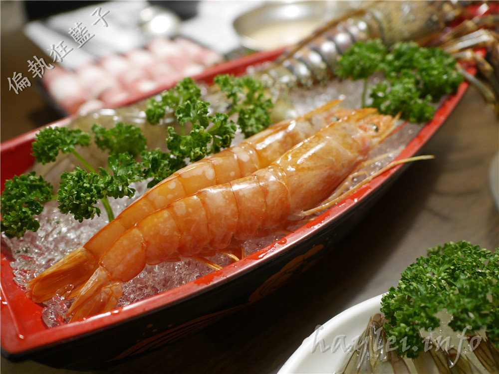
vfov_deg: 46.8
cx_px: 250
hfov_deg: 60.0
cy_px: 187
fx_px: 432
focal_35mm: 30
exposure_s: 1/60
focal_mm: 15
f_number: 2
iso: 1000
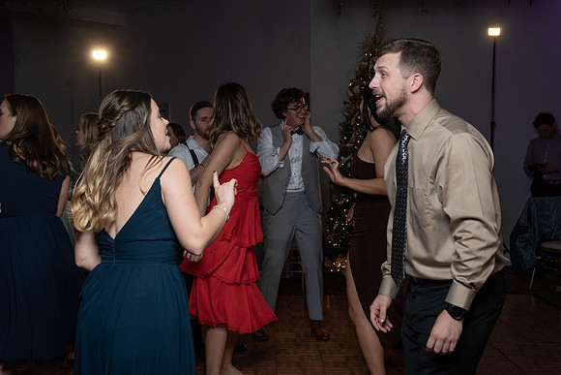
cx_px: 238
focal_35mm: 47
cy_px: 216
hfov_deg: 41.9
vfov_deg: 28.7
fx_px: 730
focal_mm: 40
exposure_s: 1/250
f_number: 5.6
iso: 2000
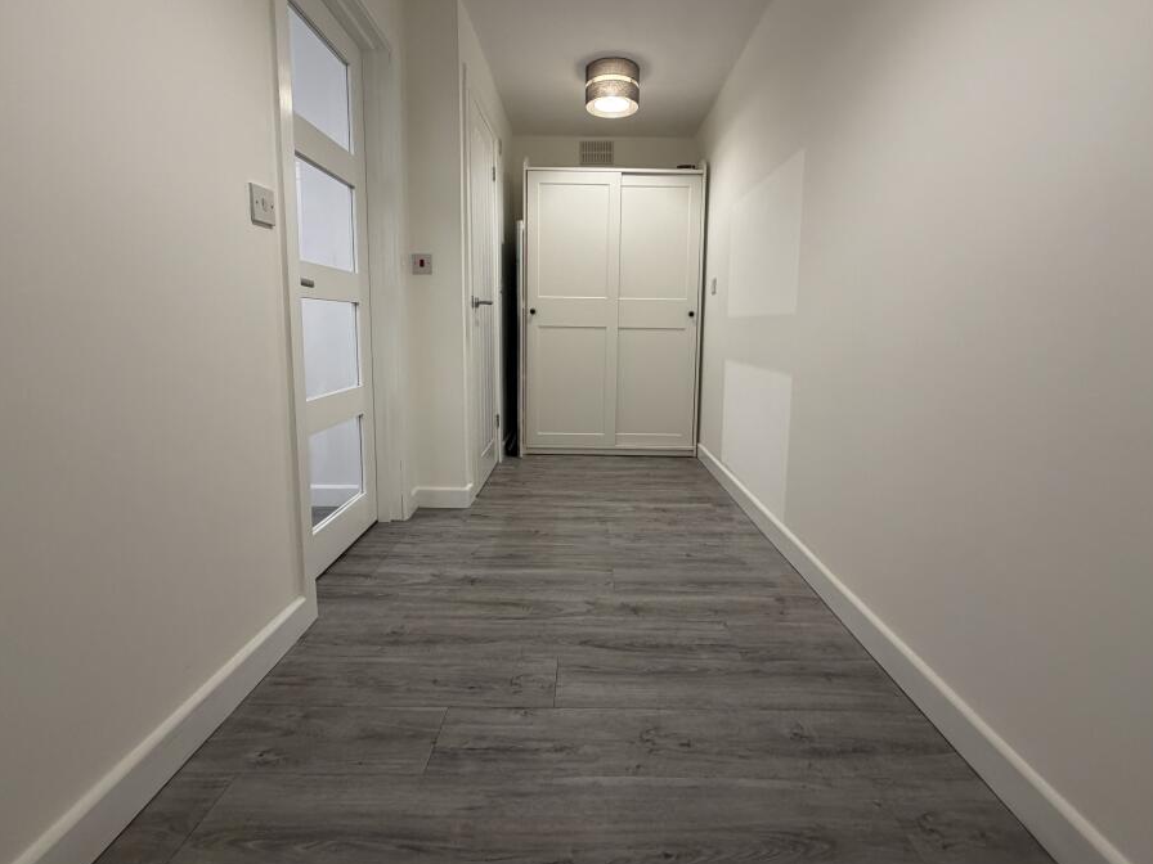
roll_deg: +0.7
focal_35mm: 16
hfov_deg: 94.5
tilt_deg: -7.7
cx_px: 595
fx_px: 533
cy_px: 388
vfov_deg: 77.9
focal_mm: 2.22
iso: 200
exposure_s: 1/100
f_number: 2.2
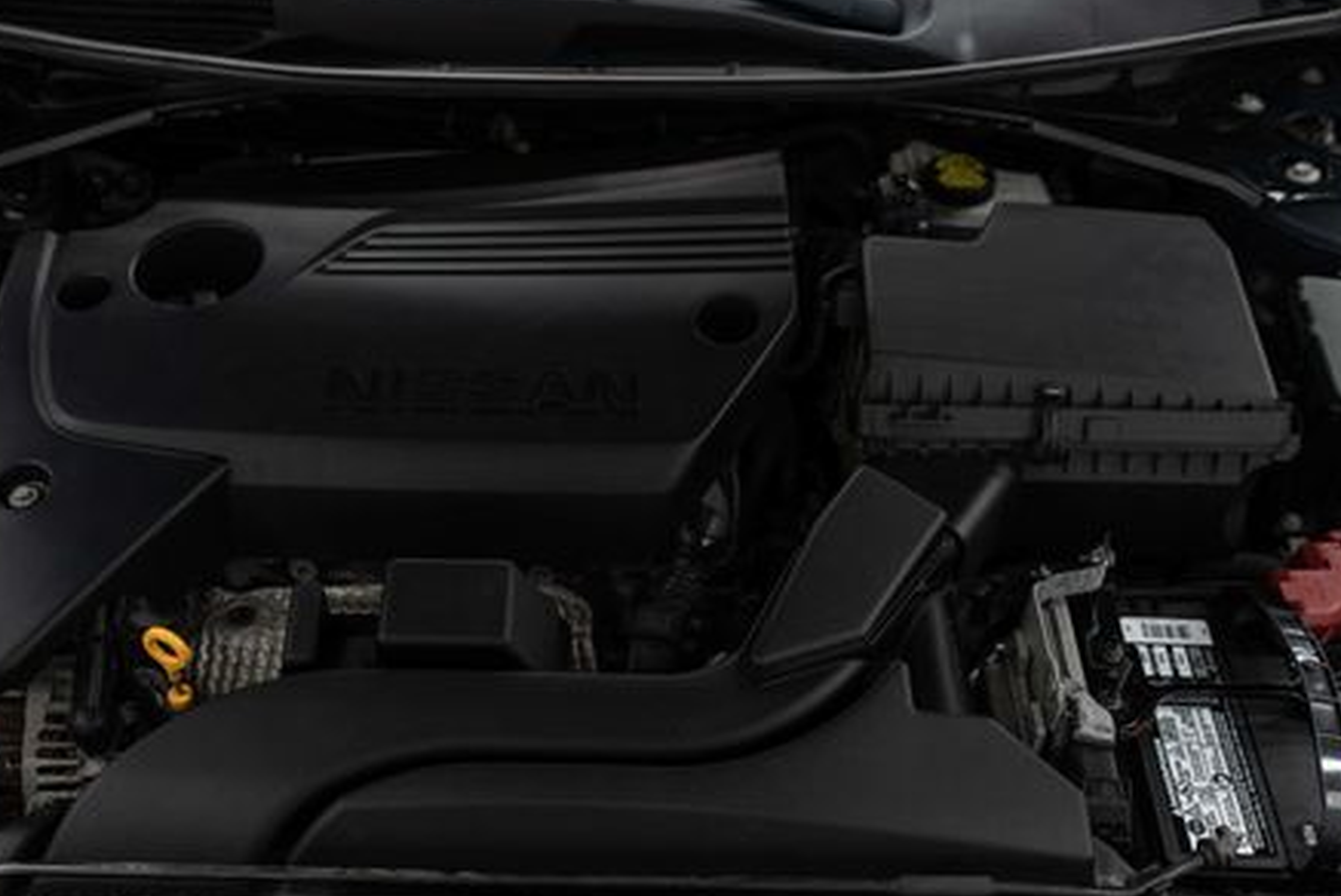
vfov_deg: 32.6
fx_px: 1528
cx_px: 592
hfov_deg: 47.3
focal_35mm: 41
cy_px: 539
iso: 500
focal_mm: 28
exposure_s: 1/60
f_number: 3.2
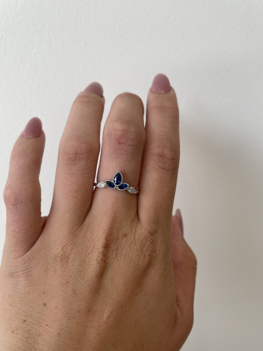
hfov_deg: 51.4
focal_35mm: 27
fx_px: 273
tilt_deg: -19.3
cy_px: 182
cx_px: 135
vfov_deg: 65.3
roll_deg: +5.3
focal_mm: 4.2
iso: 50
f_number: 1.6
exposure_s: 1/120
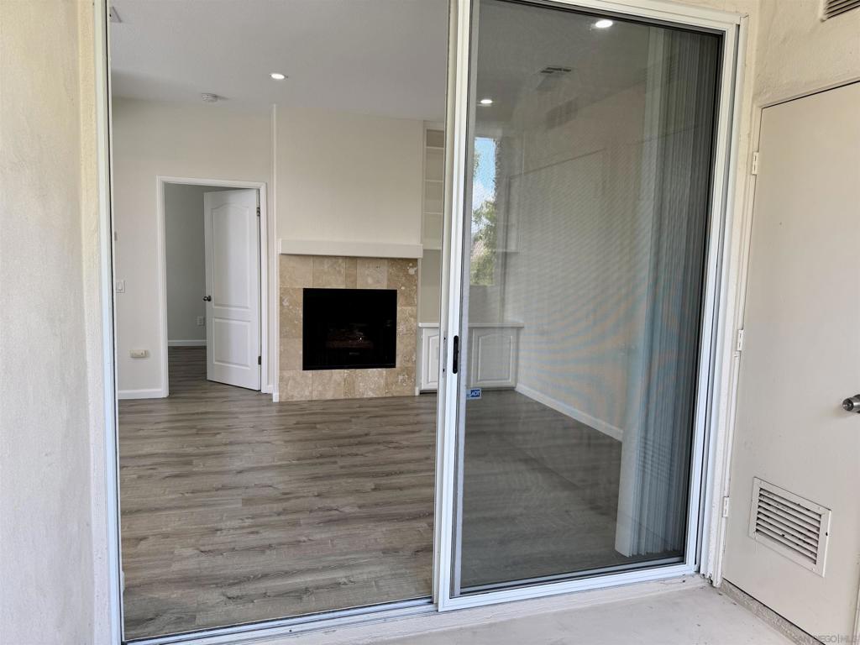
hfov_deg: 71.6
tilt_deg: -5.0
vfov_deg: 56.8
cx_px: 430
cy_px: 322
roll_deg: -1.9
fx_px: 596
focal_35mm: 24
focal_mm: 6.76
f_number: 1.78
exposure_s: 1/120
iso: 64
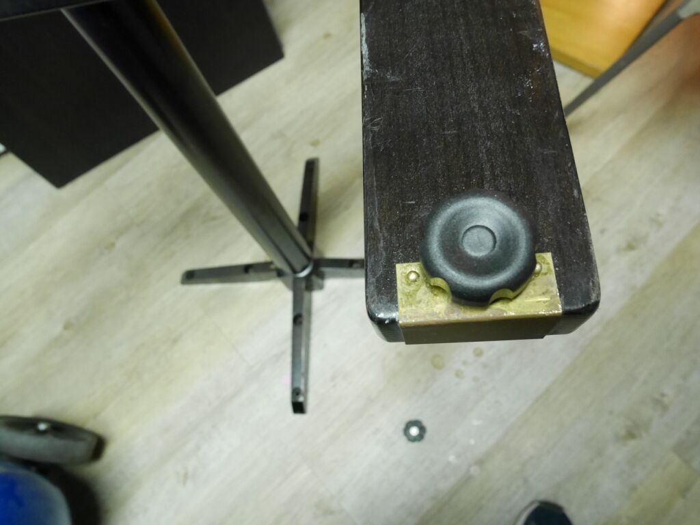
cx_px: 350
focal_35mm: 24
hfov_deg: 71.6
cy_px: 262
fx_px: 485
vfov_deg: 56.8
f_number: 5.6
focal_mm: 12
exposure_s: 1/25
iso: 3200
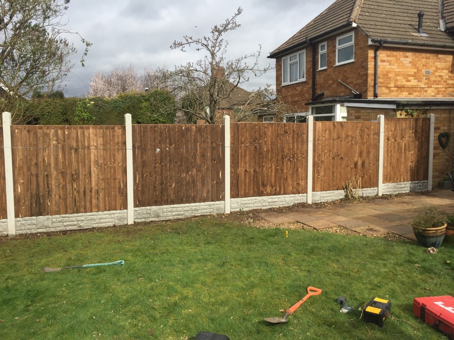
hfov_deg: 61.7
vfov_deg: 48.2
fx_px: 380
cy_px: 170
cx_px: 227
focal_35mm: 29
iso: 32
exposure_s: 1/1980
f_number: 2.2
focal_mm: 4.15
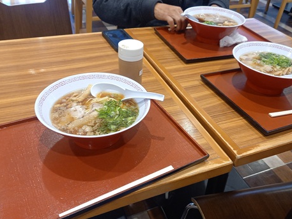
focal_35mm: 35
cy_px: 113
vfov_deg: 40.7
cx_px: 168
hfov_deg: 52.4
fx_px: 295
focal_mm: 4.65
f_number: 1.8
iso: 160
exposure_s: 1/50
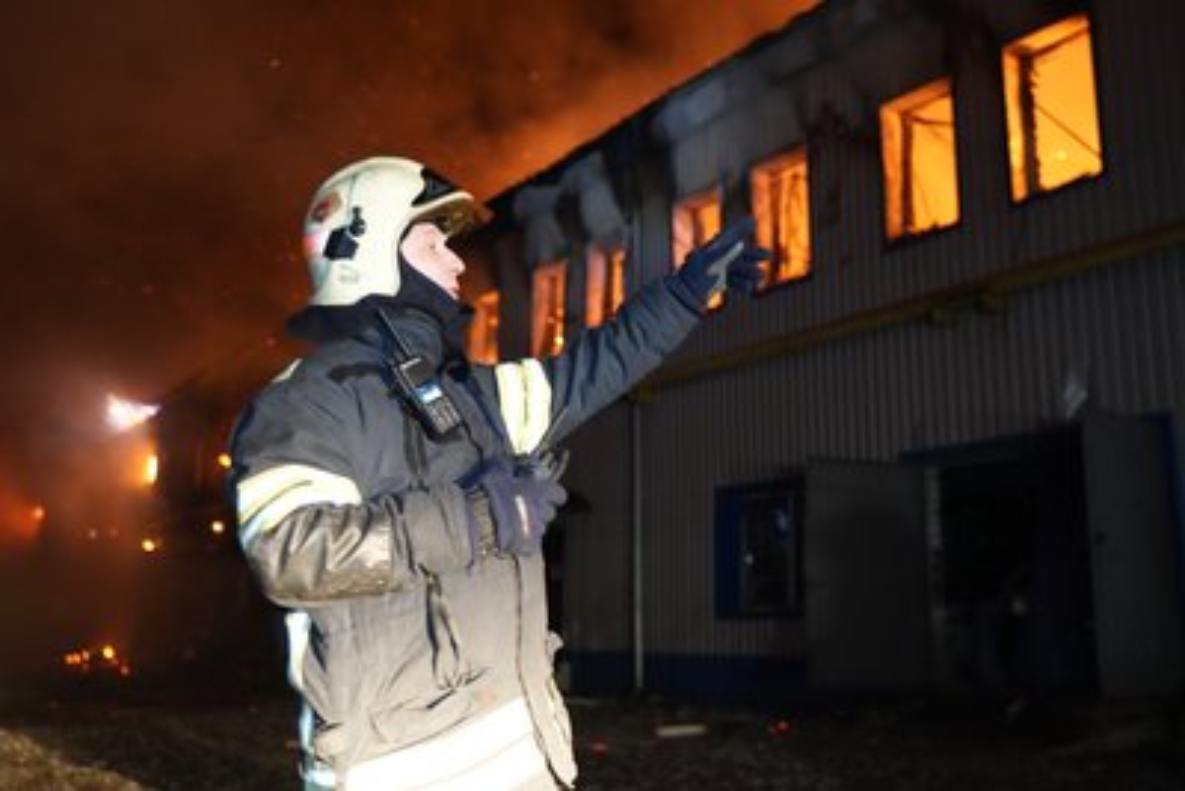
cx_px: 592
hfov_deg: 55.8
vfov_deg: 38.9
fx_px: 1120
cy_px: 396
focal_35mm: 34
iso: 6400
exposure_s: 1/40
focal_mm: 34
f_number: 2.8
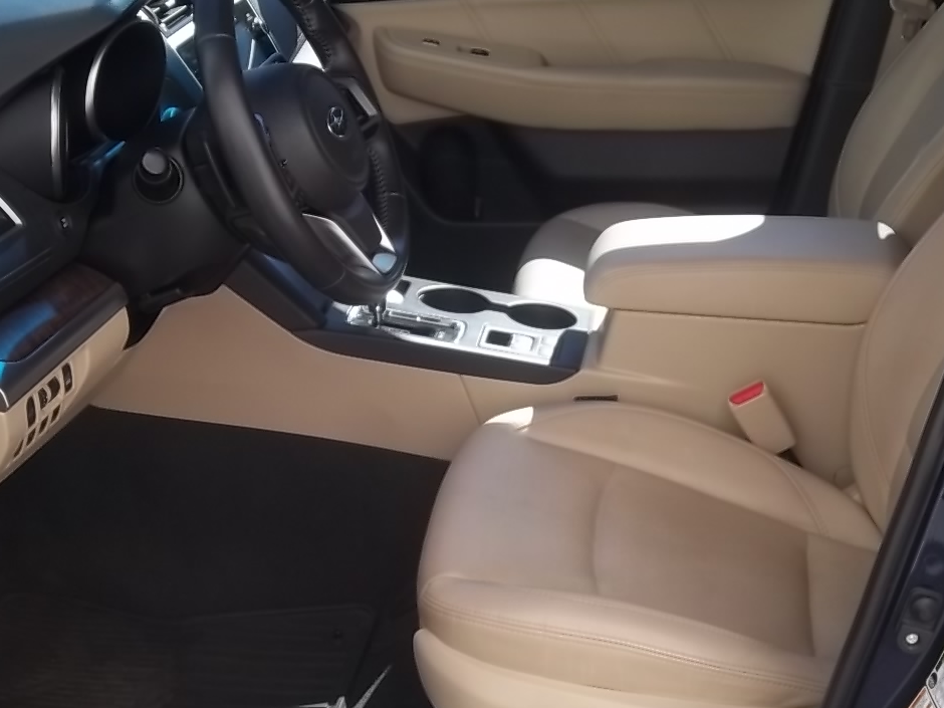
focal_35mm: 64
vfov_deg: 22.9
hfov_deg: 30.3
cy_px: 351
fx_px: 1745
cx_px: 508
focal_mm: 8.3
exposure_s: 1/125
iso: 64
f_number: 4.58
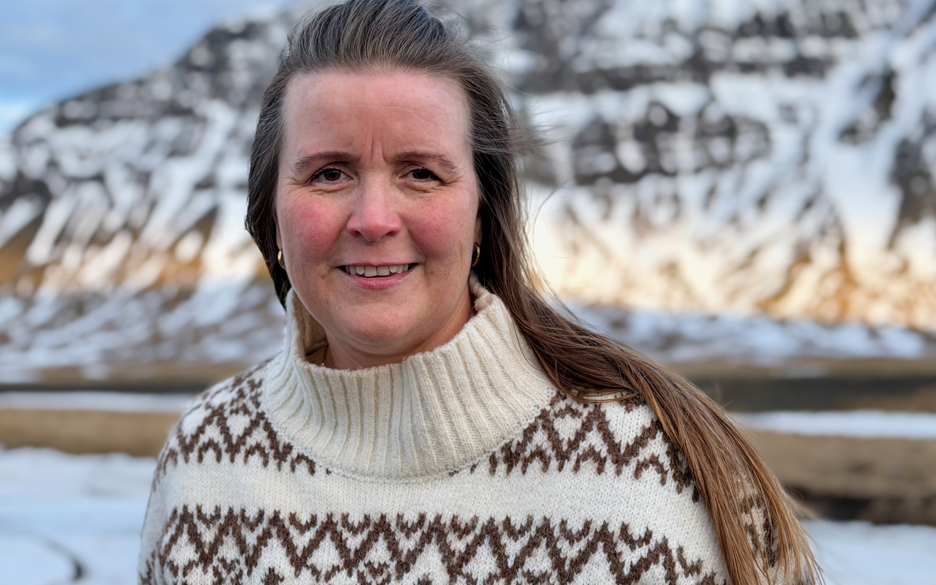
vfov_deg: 20.6
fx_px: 1607
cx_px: 360
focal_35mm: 63
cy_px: 289
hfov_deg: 32.3
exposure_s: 1/837
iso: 64
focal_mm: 6.76
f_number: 1.78
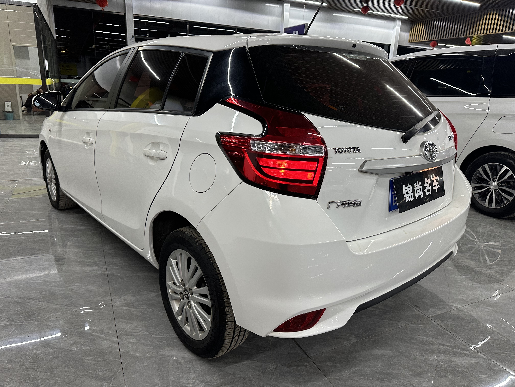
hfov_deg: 71.6
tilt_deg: -16.3
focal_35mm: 24
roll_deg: -1.6
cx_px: 258
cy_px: 194
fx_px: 357
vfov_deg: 56.8
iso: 200
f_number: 1.78
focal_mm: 6.86
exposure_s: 1/100
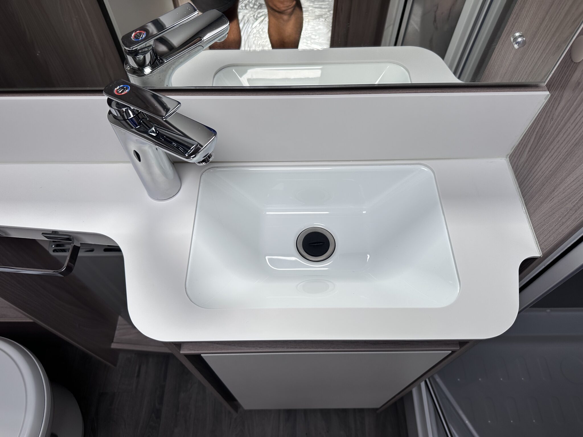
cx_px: 292
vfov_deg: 56.8
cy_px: 218
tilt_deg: -58.3
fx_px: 404
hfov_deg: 71.6
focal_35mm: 24
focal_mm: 6.86
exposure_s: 1/580
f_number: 1.78
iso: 80
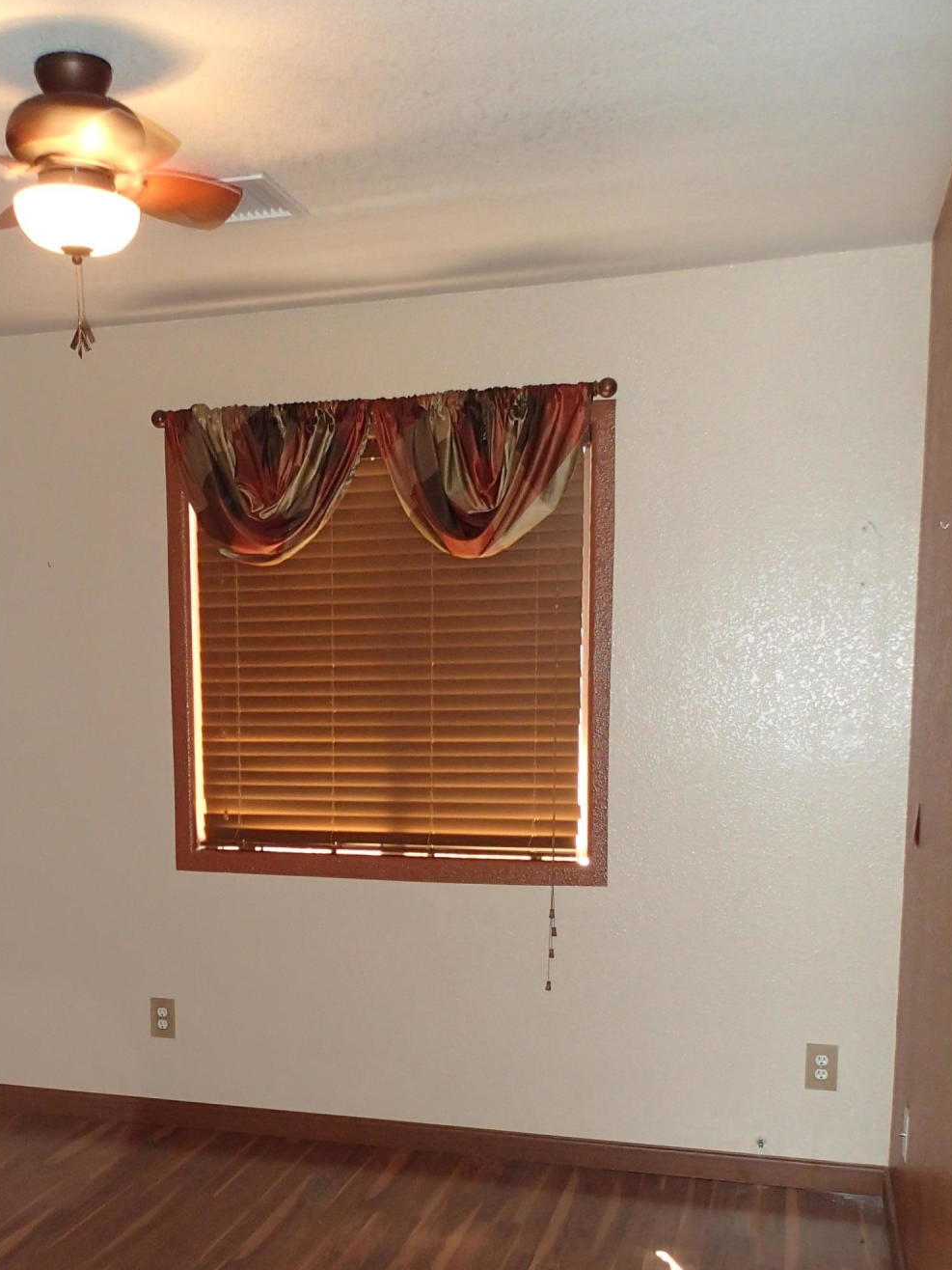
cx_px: 331
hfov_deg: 37.4
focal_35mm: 38
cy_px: 907
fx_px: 1393
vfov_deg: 47.6
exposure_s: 1/30
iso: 320
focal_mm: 4.5
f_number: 2
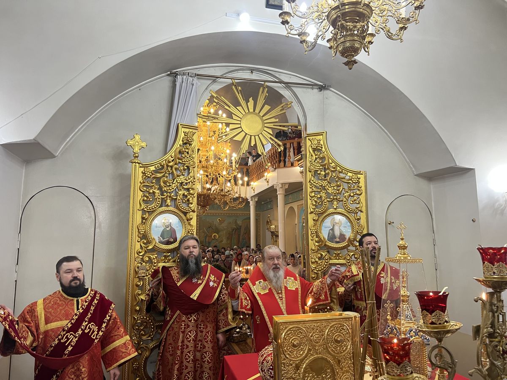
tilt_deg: +7.9
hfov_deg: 67.3
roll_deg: +1.1
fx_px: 381
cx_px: 254
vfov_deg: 53.1
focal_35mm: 26
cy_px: 190
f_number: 1.5
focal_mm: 5.7
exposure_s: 1/50
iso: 100
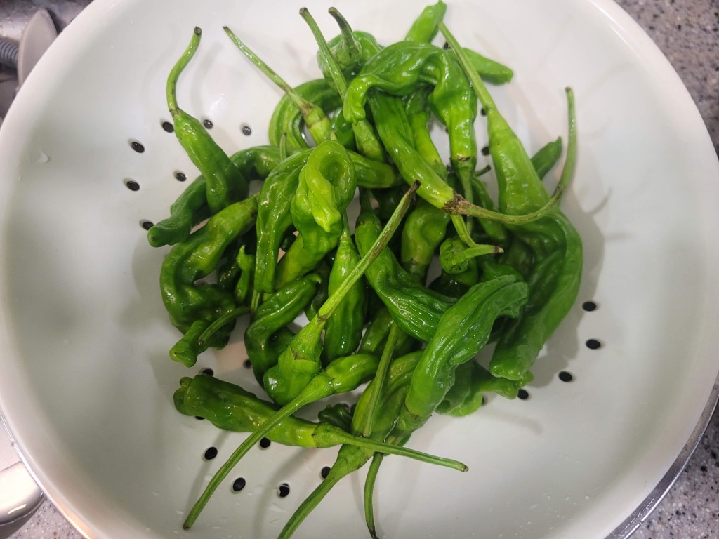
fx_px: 540
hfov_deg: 67.3
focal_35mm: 26
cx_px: 360
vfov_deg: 53.1
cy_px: 270
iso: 200
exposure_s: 1/60
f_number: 1.8
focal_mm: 5.4
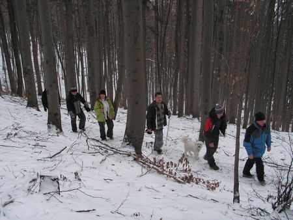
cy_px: 110
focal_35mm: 46
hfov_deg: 41.2
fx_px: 390
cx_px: 146
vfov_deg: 31.5
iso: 50
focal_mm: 7.8
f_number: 3.2
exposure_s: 1/40
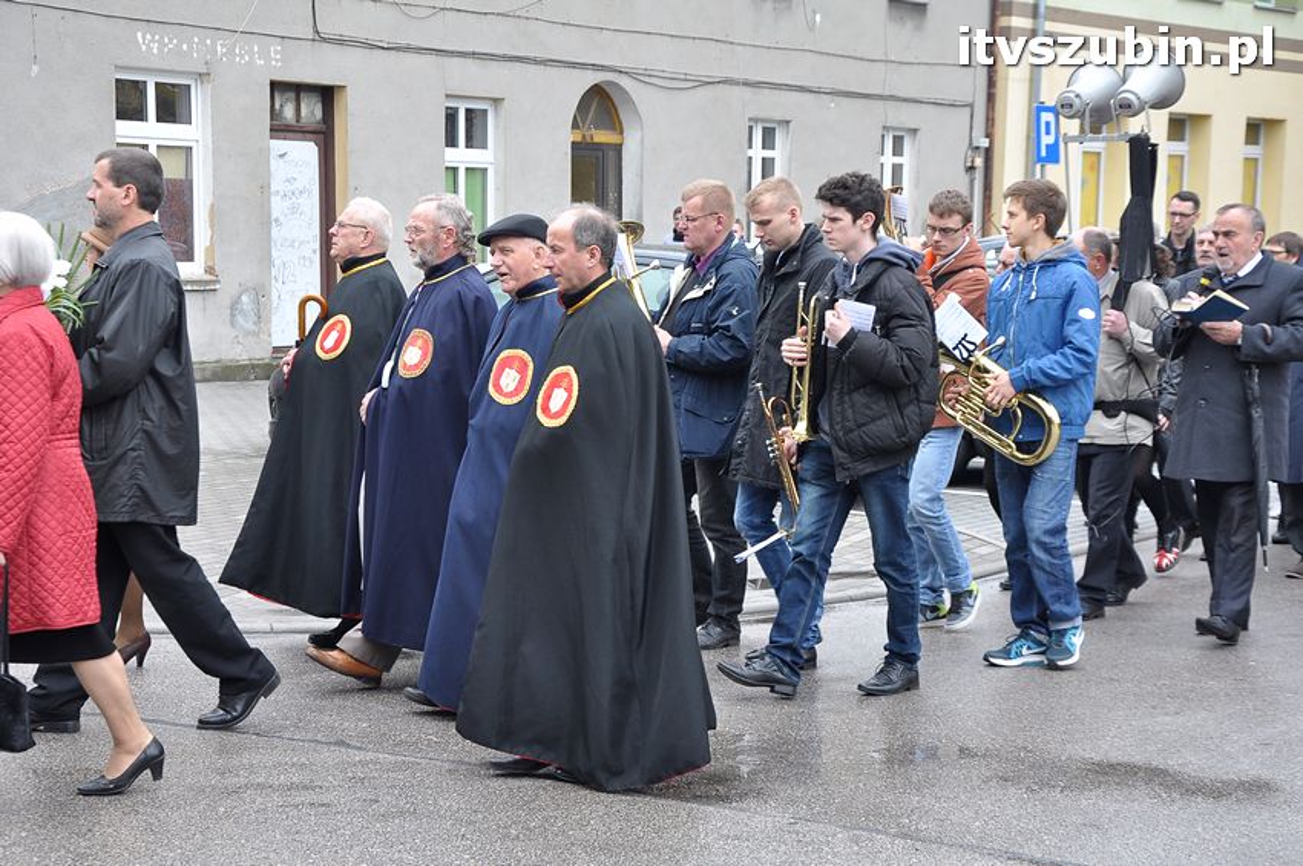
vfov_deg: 18.9
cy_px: 433
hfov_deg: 28.1
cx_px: 652
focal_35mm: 72
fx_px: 2603
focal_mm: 48
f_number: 7.1
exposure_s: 1/200
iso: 320
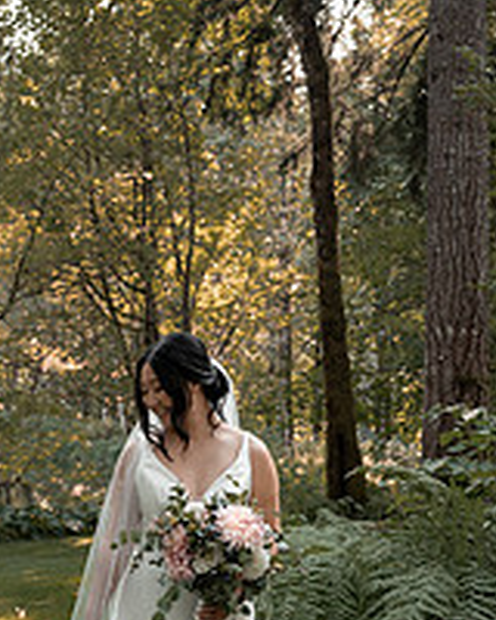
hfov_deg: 26.9
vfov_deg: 33.9
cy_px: 397
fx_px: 1009
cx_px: 74
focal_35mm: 55
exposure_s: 1/800
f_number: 2.8
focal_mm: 26
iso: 320
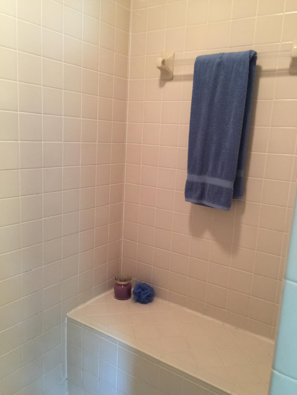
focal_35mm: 30
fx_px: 343
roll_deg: -3.1
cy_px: 204
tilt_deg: -10.9
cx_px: 148
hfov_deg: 46.8
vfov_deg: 59.9
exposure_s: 1/4
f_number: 2.2
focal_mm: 4.15
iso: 80
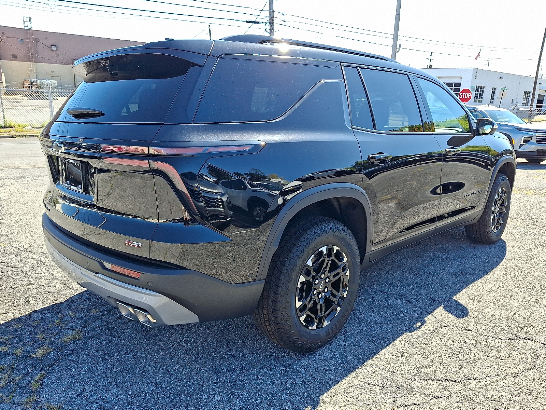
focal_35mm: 25
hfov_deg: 69.4
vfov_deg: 54.9
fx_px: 394
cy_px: 205
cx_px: 273
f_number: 1.8
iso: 25
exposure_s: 1/400
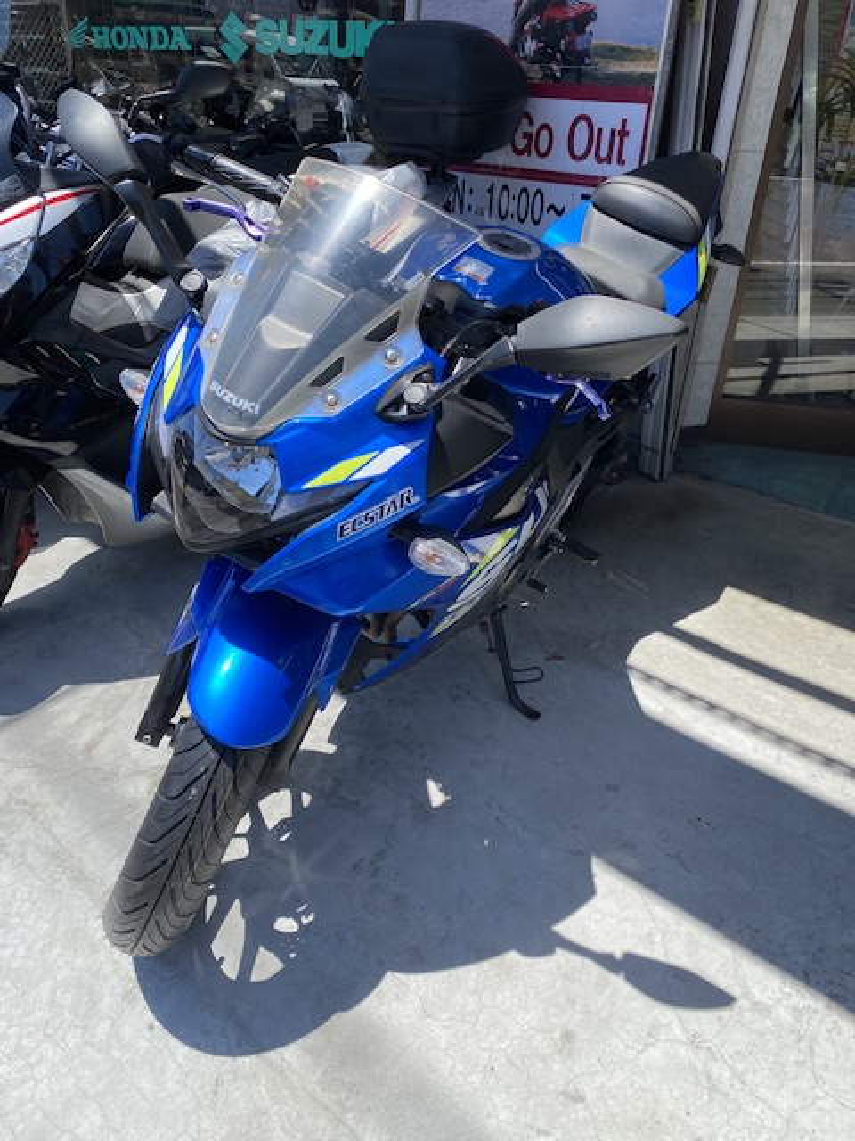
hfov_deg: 53.1
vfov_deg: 67.3
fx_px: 856
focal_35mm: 26
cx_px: 428
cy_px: 570
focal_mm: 4.25
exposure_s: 1/1585
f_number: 1.8
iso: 32
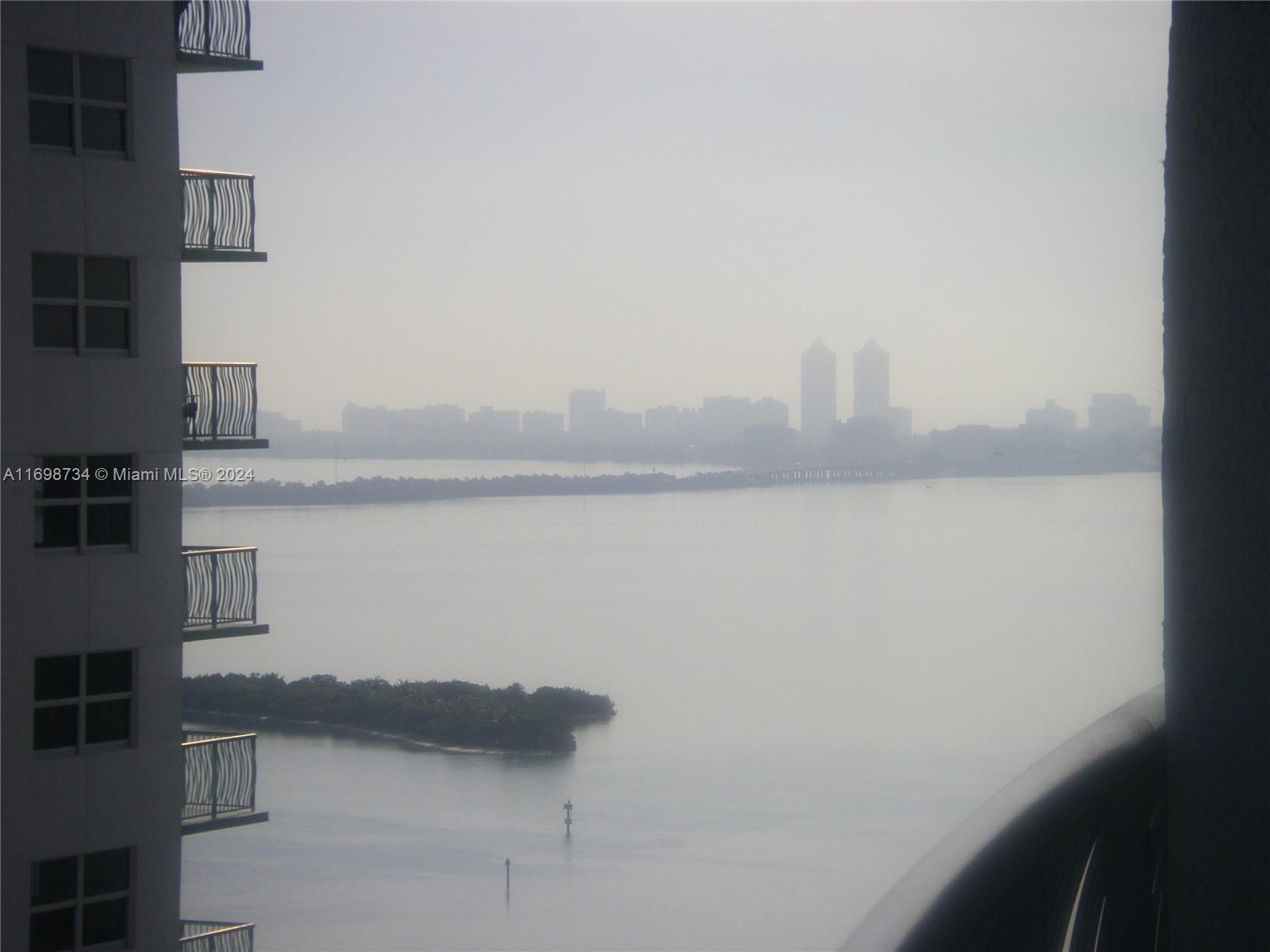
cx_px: 635
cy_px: 476
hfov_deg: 13.4
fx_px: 5393
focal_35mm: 147
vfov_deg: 10.1
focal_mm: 24.2
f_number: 8.6
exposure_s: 1/500
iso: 80
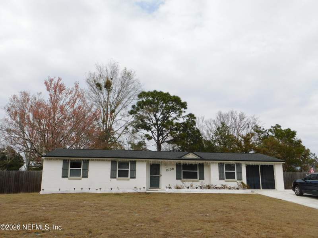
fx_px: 276
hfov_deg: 60.0
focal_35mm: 30
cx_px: 159
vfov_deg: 46.8
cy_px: 119
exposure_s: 1/1000
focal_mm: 5.3
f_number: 3.2
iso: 125
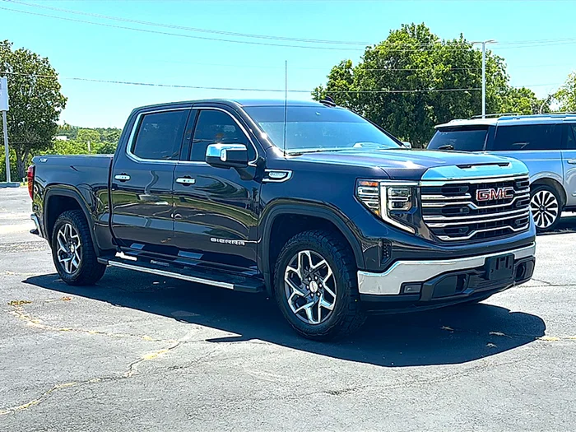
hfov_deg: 49.0
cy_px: 216
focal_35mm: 38
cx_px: 288
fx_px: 632
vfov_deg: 37.7
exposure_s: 1/2037
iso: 80
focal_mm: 6.86
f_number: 1.78
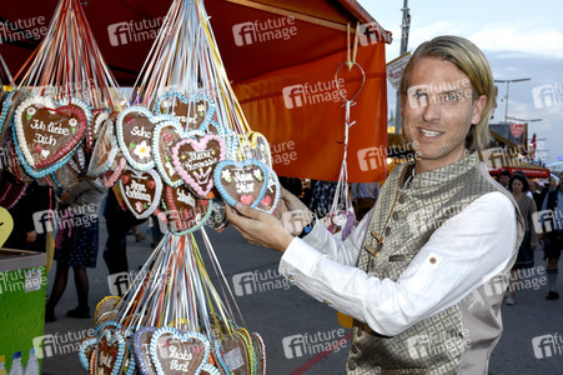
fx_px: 633
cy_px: 188
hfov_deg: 48.0
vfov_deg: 33.0
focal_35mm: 40
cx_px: 282
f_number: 6.3
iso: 500
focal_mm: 27
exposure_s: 1/160
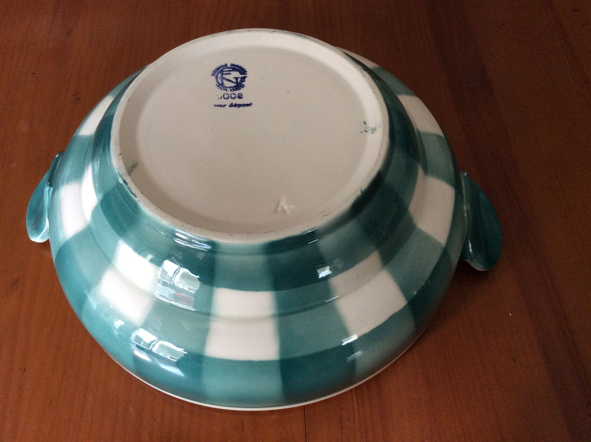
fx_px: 546
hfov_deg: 56.9
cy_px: 221
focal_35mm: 32
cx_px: 296
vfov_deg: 44.1
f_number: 2.4
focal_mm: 3.3
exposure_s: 1/25
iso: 125
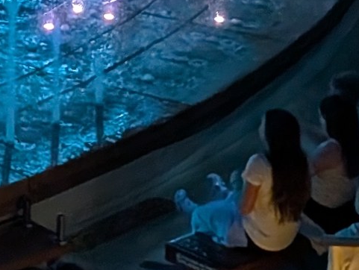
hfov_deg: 7.2
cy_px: -208
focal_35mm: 261
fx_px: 2710
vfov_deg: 5.6
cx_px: -462
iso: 268
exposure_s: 1/94.5
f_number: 1.68
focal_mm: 6.9
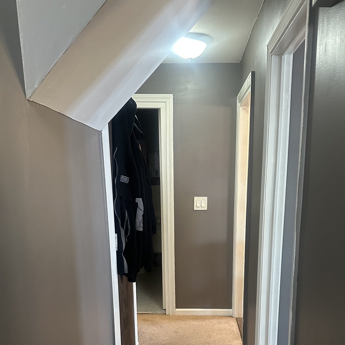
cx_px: 182
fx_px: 406
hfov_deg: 46.0
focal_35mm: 36
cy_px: 275
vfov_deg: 43.9
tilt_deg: -13.2
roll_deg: +0.5
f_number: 1.78
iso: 500
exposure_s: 1/60
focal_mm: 6.86
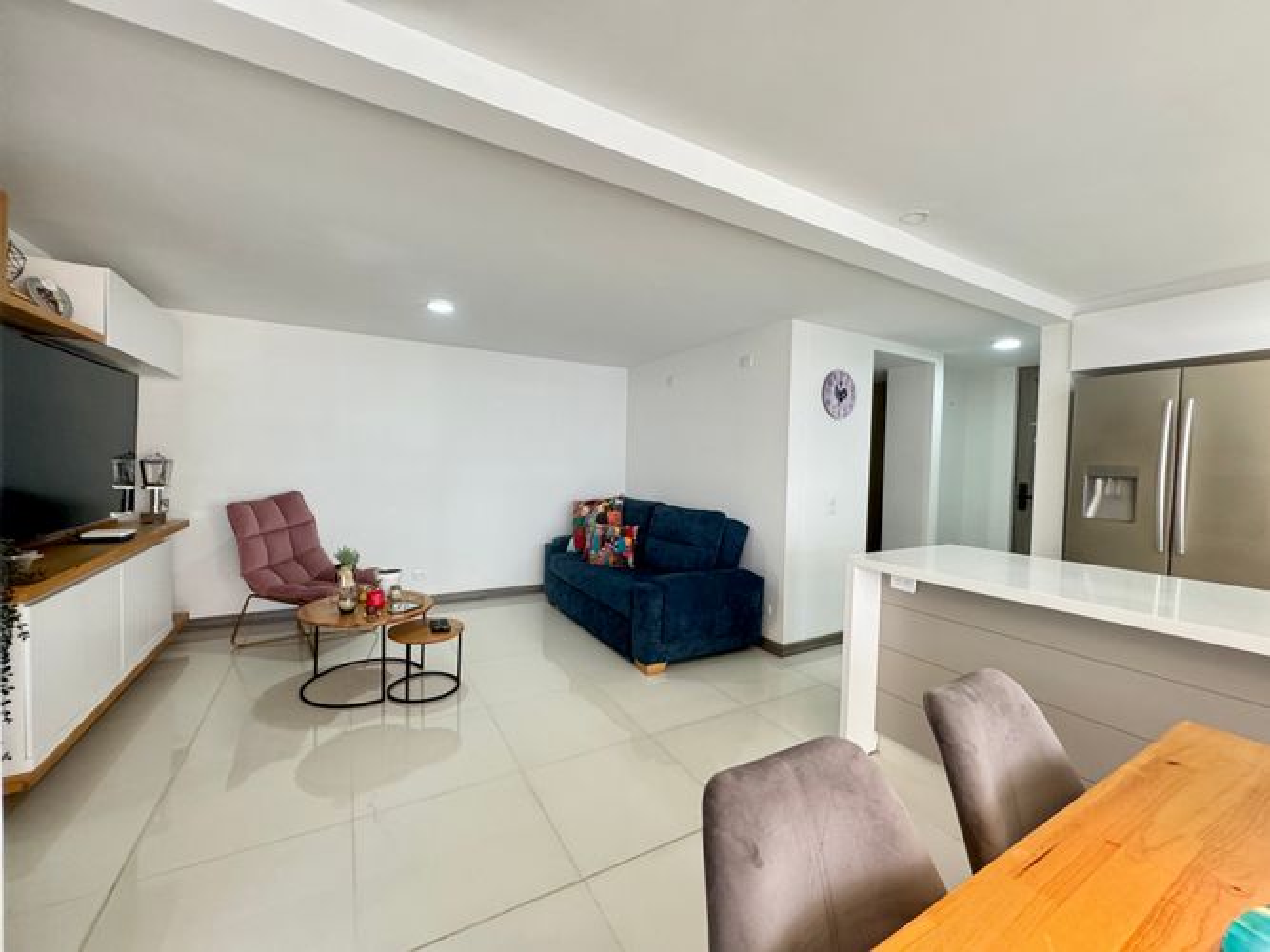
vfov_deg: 85.7
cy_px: 476
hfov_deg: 102.1
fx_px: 514
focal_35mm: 14
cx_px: 635
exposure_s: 1/99
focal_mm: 2.22
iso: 320
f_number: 2.2
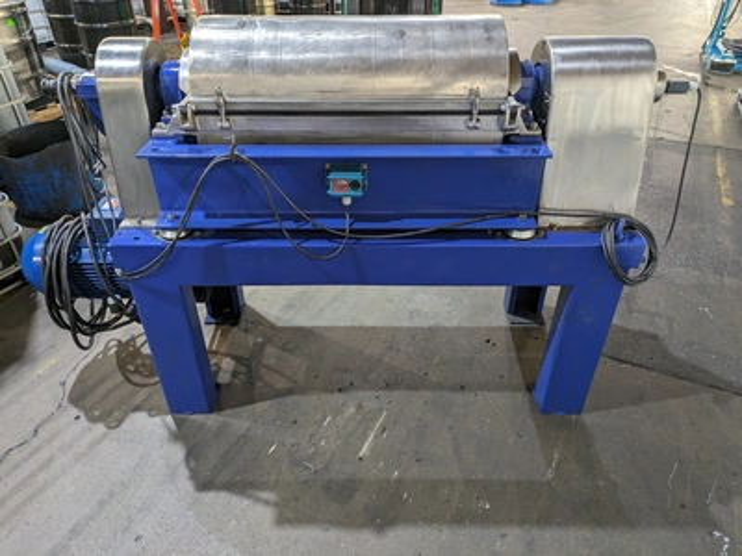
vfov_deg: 54.9
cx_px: 371
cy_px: 278
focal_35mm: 25
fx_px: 536
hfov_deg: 69.4
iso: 125
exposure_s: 1/24
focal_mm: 5.43
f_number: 1.89
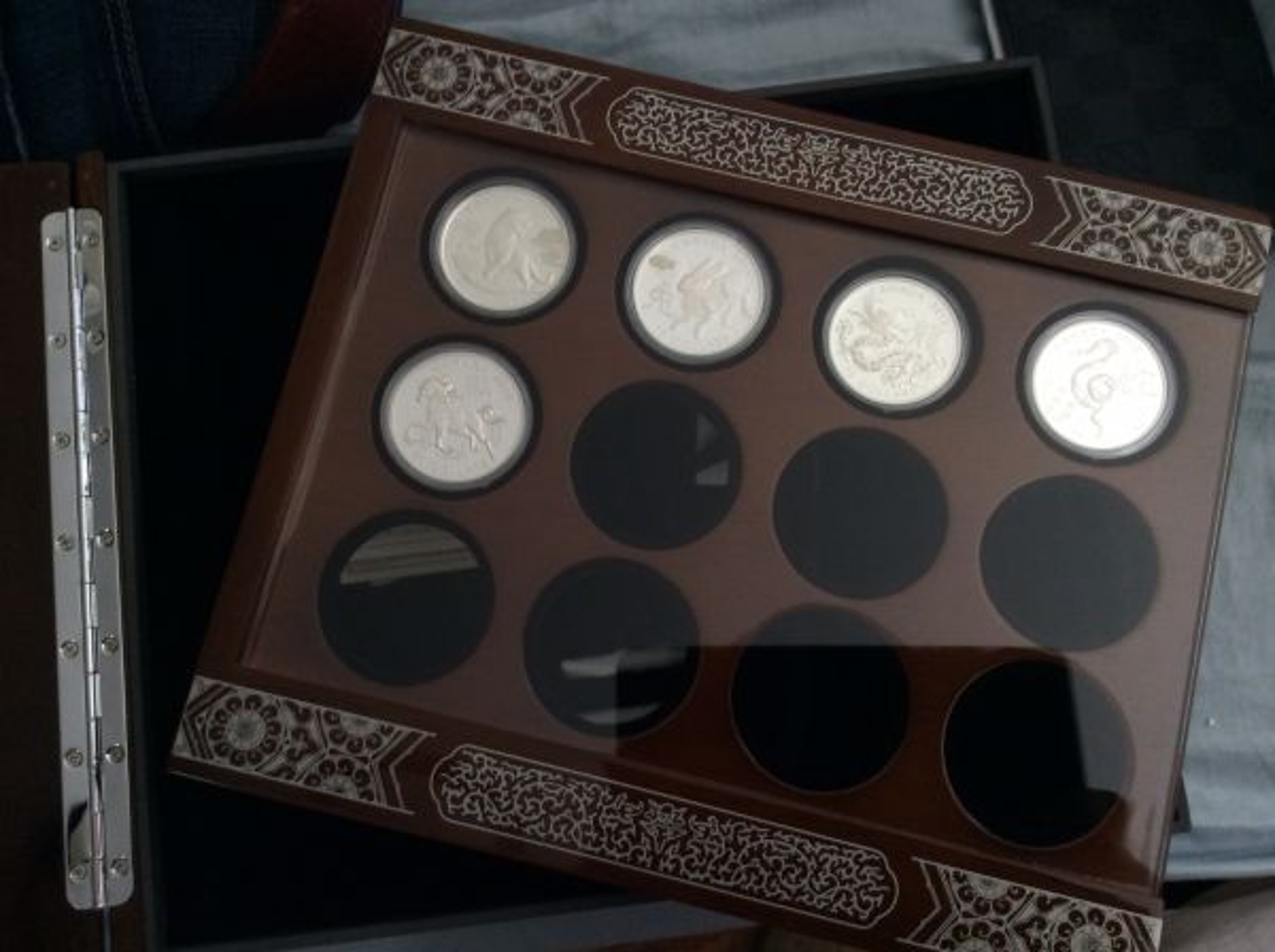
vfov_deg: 42.8
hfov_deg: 55.4
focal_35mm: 33
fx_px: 1214
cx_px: 638
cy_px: 476
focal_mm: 3.3
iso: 160
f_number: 2.4
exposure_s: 1/24
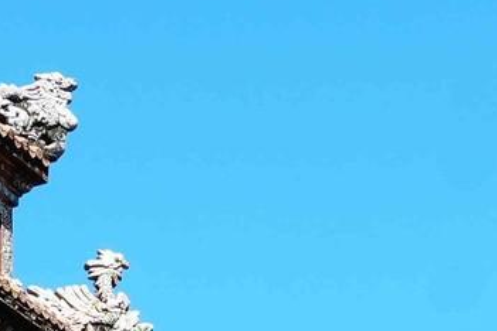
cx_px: 221
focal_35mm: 219
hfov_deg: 9.4
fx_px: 3023
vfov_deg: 6.0
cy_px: 823
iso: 100
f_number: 9
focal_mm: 20
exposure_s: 1/125
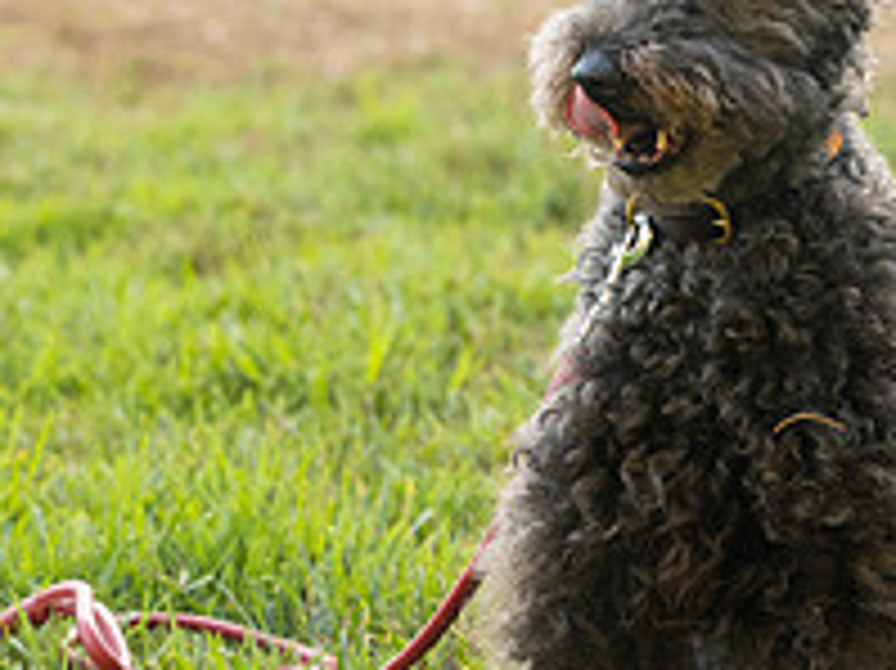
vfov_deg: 7.0
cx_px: 603
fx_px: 5432
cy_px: -119
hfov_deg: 9.4
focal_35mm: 210
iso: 800
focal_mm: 75
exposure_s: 1/320
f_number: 4
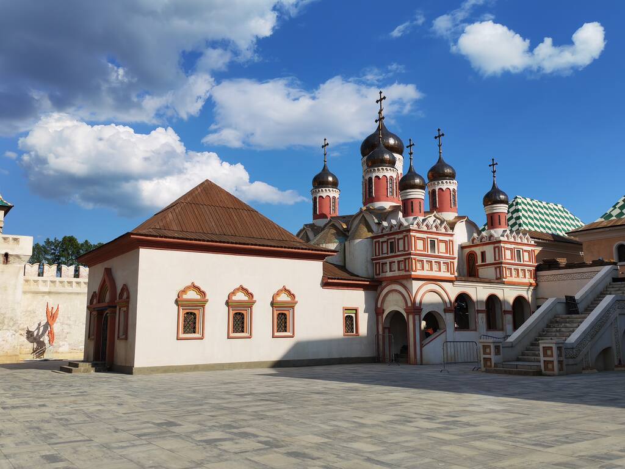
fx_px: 596
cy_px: 234
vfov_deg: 42.9
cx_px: 312
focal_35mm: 33
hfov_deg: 55.4
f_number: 1.9
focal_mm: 6.12
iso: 50
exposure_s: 1/890
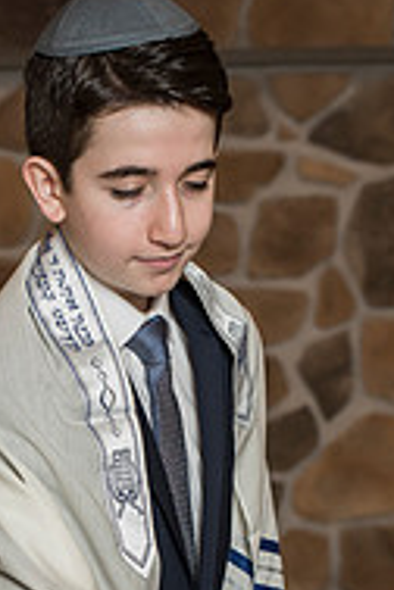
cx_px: 106
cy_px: 684
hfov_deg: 11.5
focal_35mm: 119
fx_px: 1953
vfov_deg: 16.6
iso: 800
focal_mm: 50
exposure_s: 1/125
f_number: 4
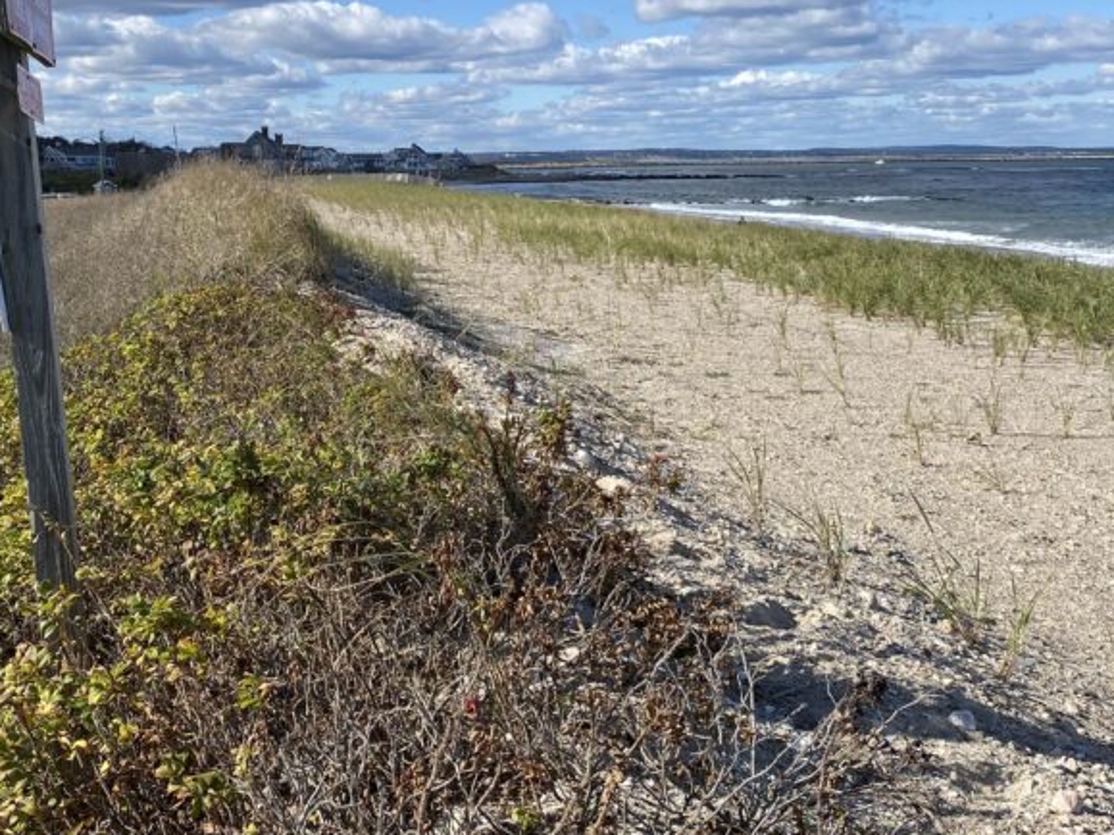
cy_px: 362
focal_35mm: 46
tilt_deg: -7.9
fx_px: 1480
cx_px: 337
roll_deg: +0.1
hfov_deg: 40.5
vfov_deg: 31.5
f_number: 1.8
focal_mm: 4.25
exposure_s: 1/3040
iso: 32
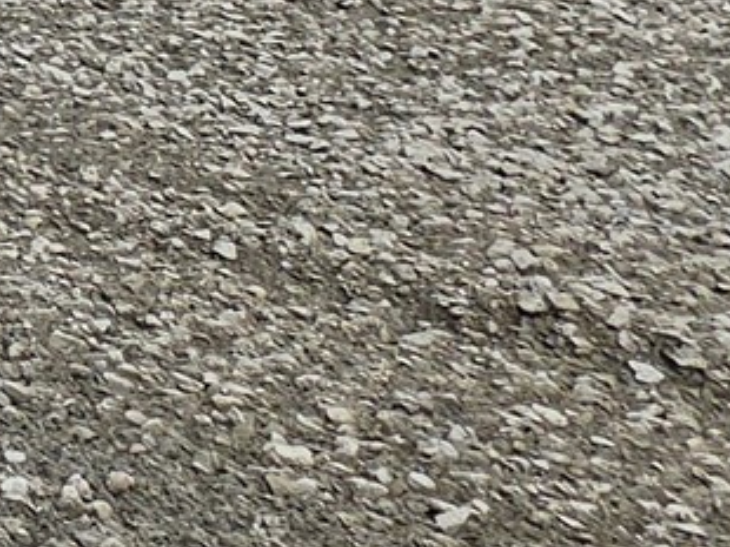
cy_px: -507
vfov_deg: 14.5
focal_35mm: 86
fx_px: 1812
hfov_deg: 12.5
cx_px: -1316
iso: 32
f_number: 1.9
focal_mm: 2.2
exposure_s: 1/1154
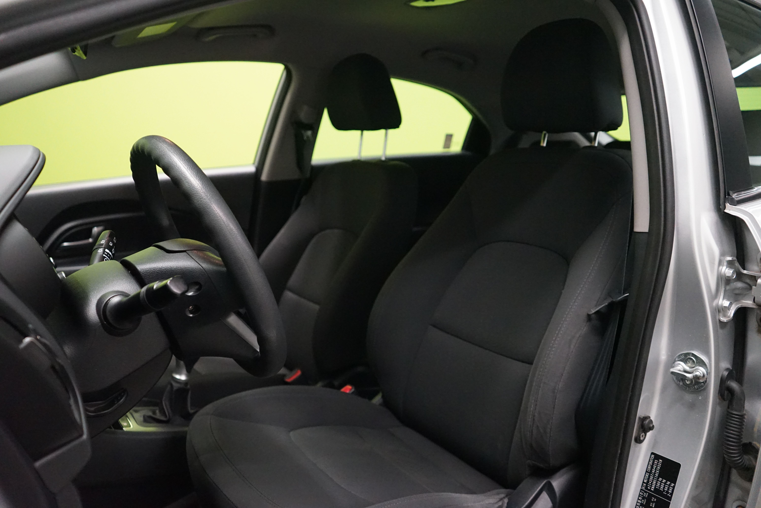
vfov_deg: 46.4
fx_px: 592
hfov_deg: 65.5
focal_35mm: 28
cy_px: 254
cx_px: 380
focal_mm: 28
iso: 6400
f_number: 3.5
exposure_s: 1/125
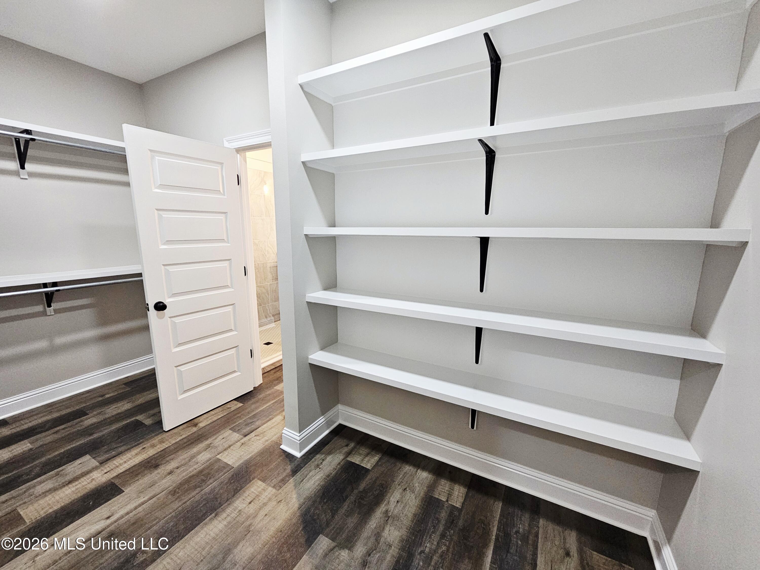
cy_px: 285
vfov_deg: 89.9
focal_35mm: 13
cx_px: 380
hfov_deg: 106.2
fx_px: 285
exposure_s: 1/60.2
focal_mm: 2.2
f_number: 2.2
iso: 320
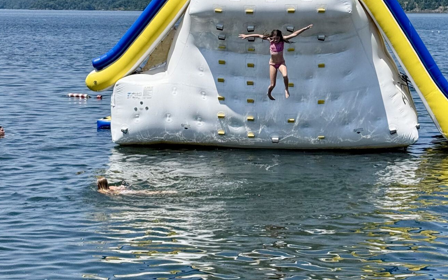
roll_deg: -0.5
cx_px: 267
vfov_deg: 13.0
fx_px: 1221
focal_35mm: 100
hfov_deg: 20.8
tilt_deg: -2.6
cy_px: 79
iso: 64
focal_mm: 6.76
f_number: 1.78
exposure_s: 1/6536
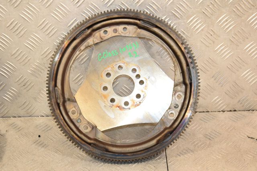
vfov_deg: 20.1
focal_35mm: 68
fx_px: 482
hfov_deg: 29.9
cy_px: 86
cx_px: 128
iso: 1600
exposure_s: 1/200
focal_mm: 45
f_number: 5.6
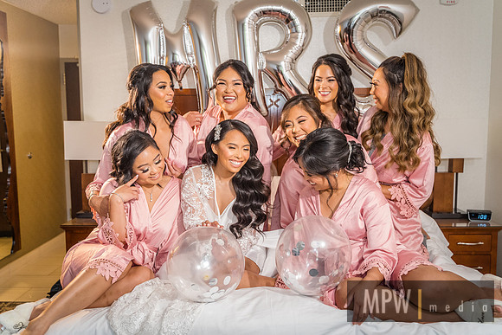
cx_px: 251
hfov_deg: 54.4
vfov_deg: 37.9
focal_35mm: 35
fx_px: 488
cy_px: 168
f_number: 3.2
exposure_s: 1/80
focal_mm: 35
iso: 4000
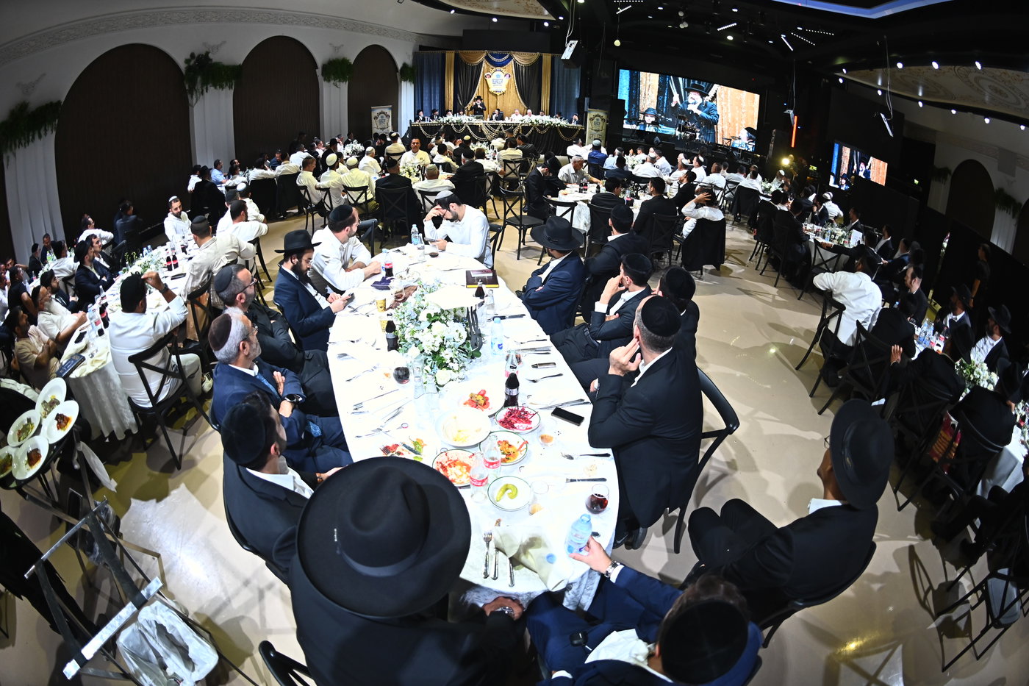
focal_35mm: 16
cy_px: 343
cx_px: 514
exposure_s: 1/160
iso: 1250
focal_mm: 16
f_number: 4
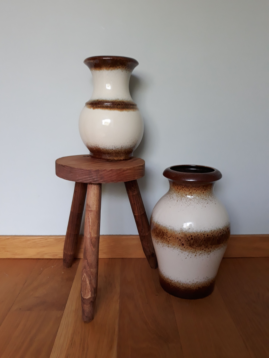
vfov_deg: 65.3
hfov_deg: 51.4
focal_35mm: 27
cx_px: 134
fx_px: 280
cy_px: 179
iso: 125
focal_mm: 3.71
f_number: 1.7
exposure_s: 1/50
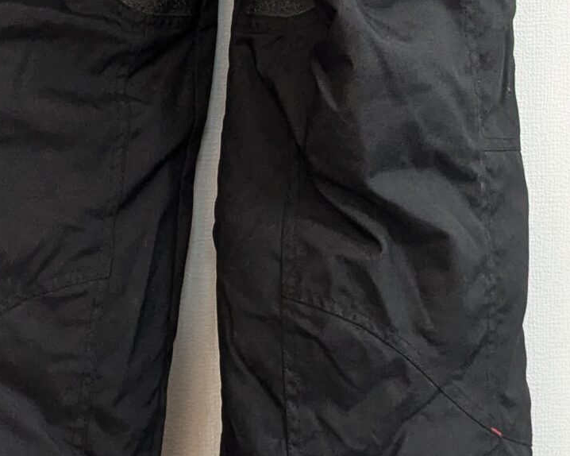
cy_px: 145
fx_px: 1585
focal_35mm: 94
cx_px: 179
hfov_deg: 20.3
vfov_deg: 16.3
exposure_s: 1/25
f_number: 1.73
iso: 340
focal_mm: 4.38
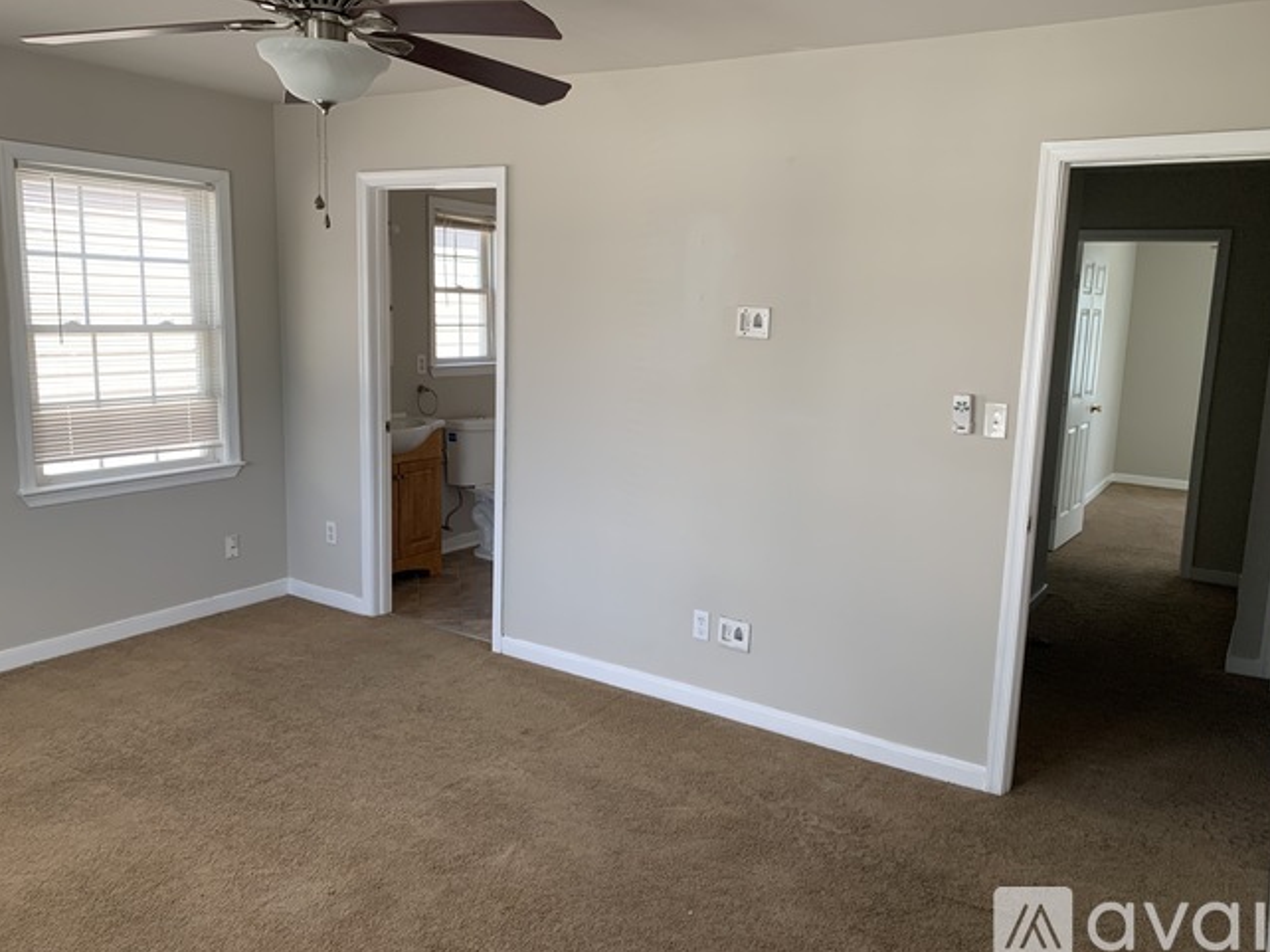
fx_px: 990
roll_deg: -2.2
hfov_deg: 65.3
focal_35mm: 27
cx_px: 654
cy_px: 471
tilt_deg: -12.2
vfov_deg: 51.3
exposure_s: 1/83
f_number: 1.8
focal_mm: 4.25
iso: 100
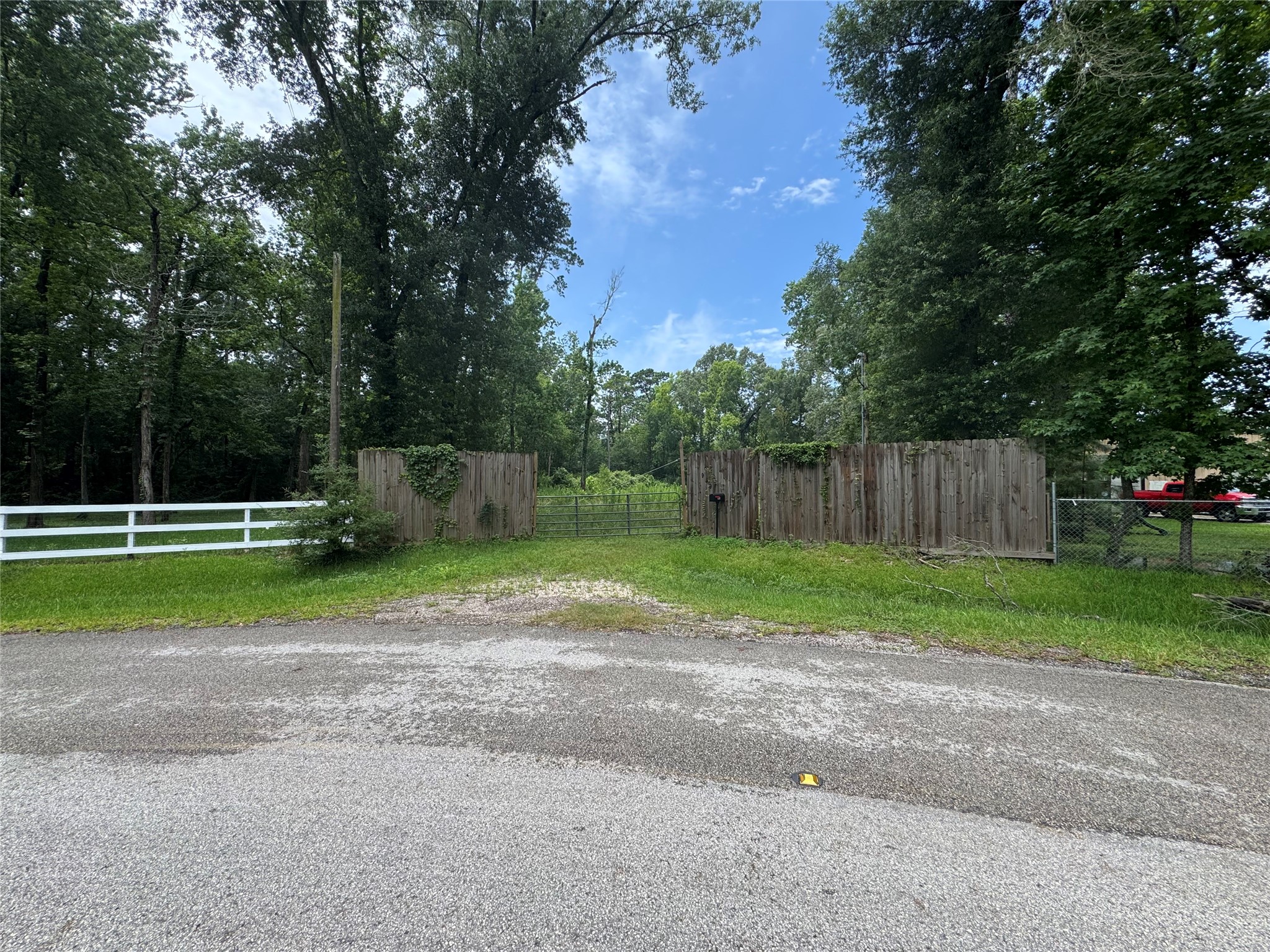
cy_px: 476
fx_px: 514
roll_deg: -0.1
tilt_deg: +0.5
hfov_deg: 102.1
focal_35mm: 14
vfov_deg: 85.7
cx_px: 635
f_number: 2.2
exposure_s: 1/700
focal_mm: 2.22
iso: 40
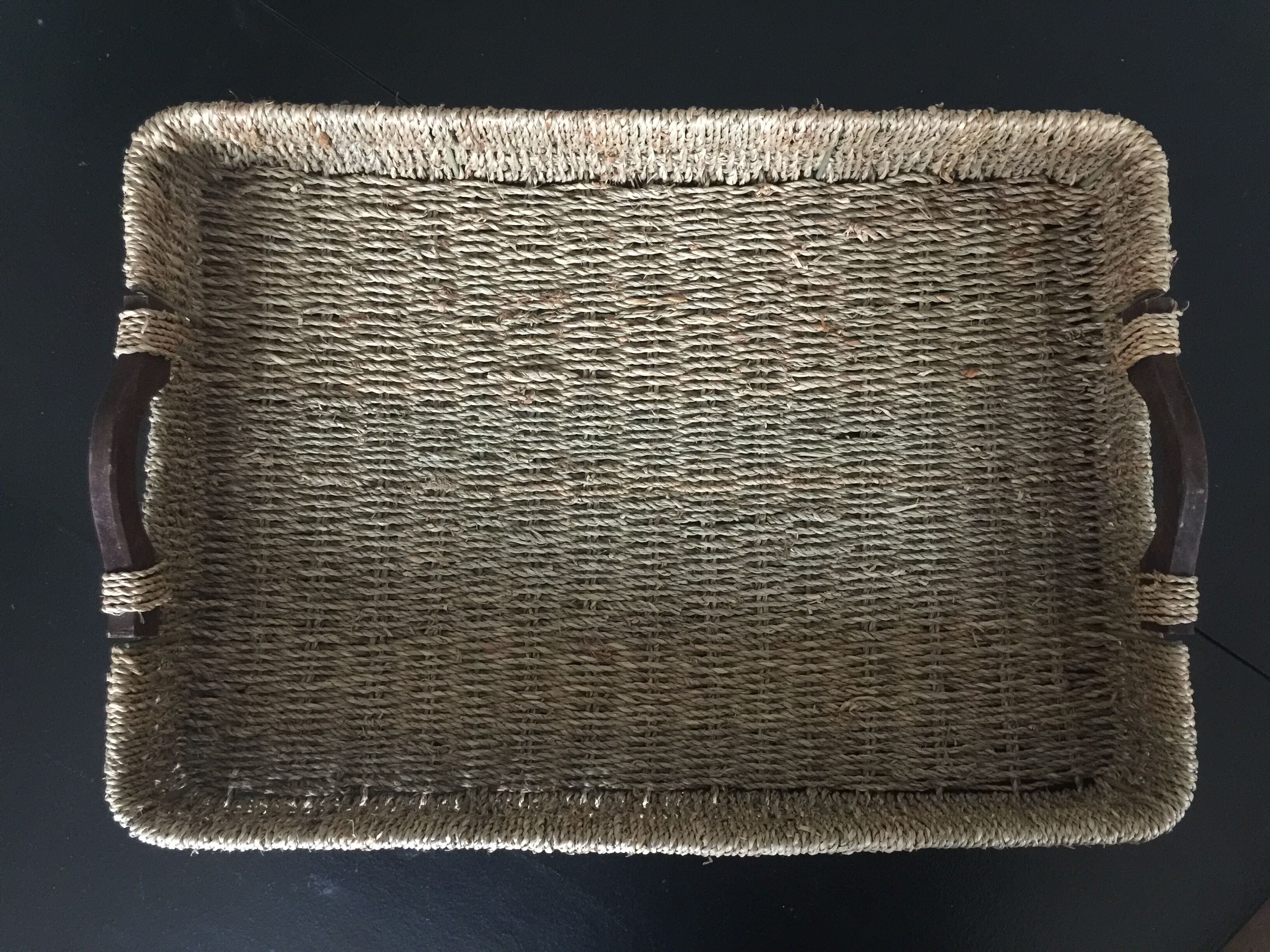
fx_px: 1064
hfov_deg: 61.7
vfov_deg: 48.2
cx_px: 635
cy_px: 476
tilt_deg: -85.0
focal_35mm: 29
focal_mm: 4.15
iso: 160
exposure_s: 1/8
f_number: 2.2
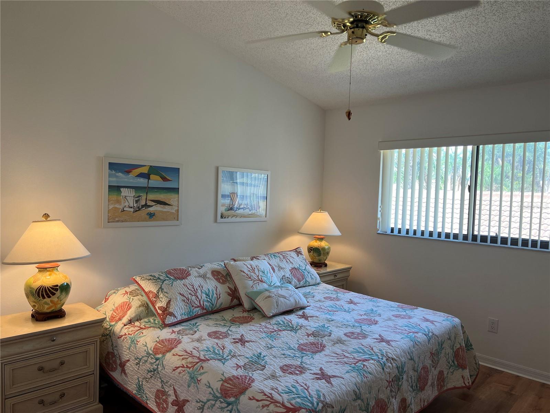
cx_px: 275
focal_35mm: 26
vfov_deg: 53.1
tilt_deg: -4.1
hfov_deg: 67.3
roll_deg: -1.6
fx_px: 413
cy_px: 206
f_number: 1.5
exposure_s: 1/160
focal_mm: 5.7
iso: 64
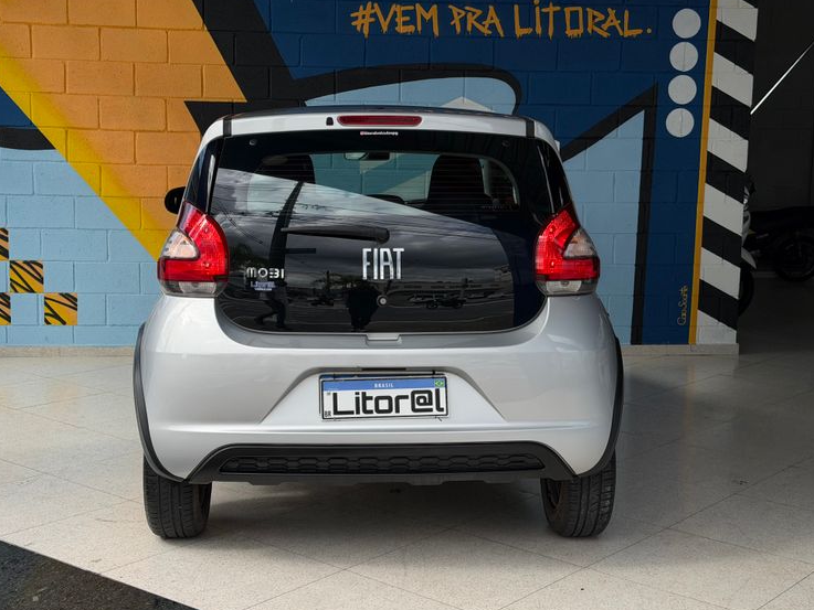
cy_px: 308
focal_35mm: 50
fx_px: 1176
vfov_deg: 29.1
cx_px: 395
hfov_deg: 38.2
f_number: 1.78
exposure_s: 1/2667
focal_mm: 6.76
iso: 80
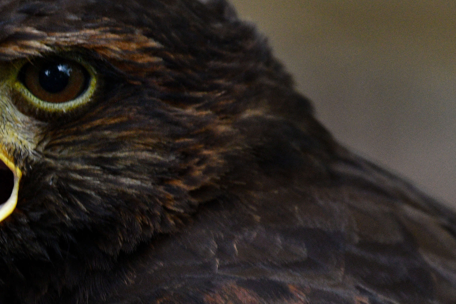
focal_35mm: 1472
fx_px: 18645
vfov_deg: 0.9
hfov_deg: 1.4
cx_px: -35
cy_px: 264
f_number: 6.3
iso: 1250
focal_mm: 480
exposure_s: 1/250
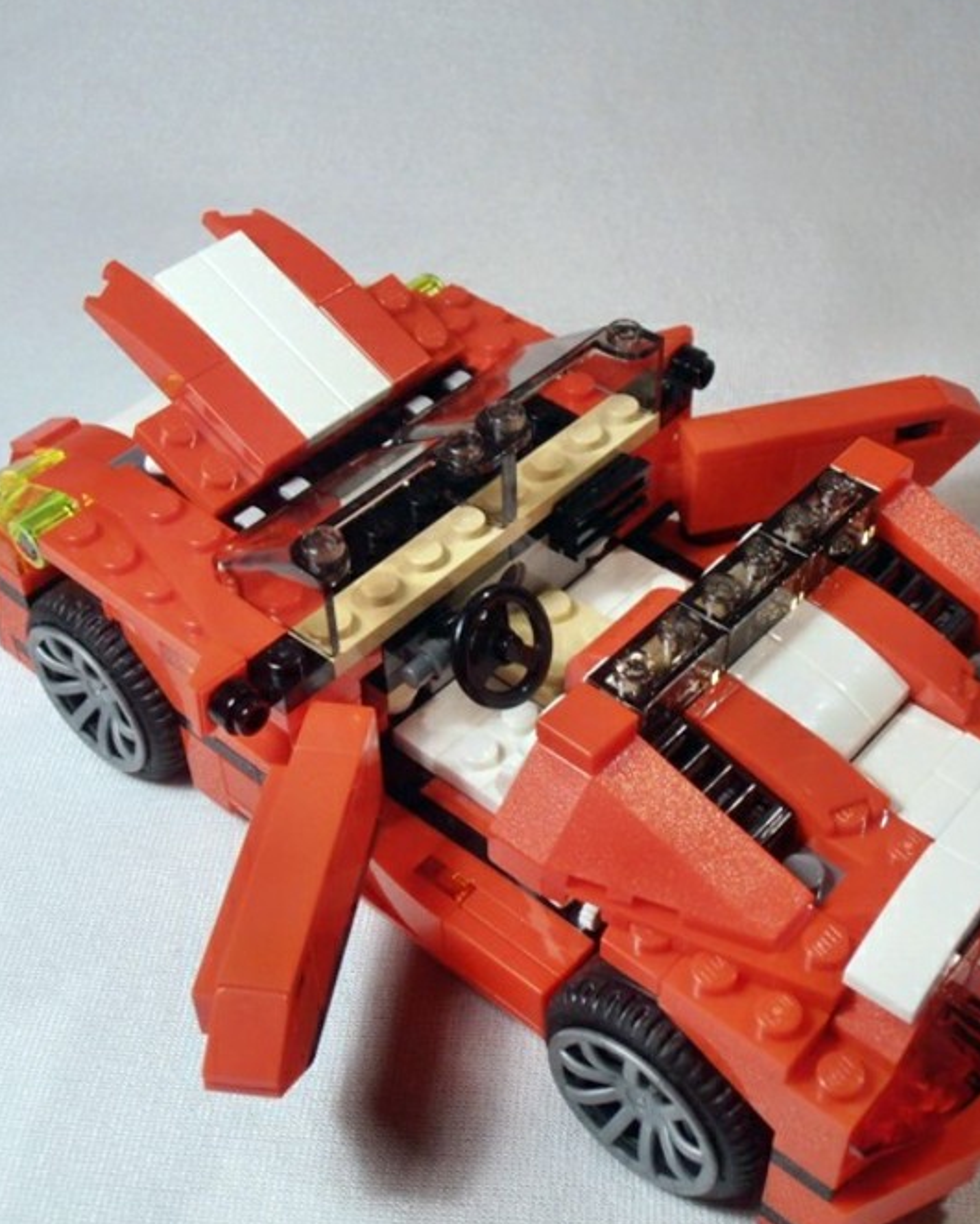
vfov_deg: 38.0
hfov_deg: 30.7
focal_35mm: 49
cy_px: 614
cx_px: 616
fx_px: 1775
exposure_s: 1/40
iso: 100
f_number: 3.9
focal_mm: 6.61
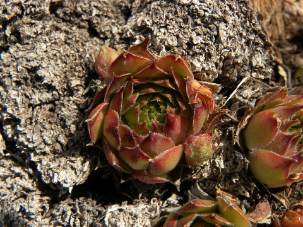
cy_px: 114
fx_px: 403
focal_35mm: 46
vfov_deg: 31.5
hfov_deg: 41.2
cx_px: 152
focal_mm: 8.2
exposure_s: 1/500
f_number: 4.5
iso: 64
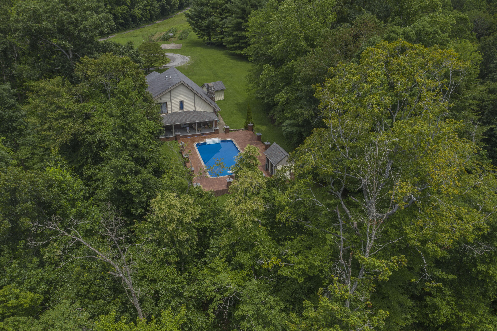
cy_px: 166
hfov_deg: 65.5
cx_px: 248
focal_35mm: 28
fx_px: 386
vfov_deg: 46.4
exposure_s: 1/400
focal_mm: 10.26
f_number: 7.1
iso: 100
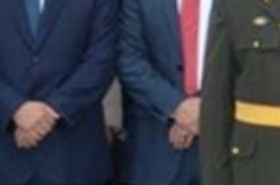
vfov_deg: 3.4
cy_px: 144
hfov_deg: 5.1
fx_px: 3081
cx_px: 653
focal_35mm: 397
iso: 1600
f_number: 13
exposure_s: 1/250
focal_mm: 52
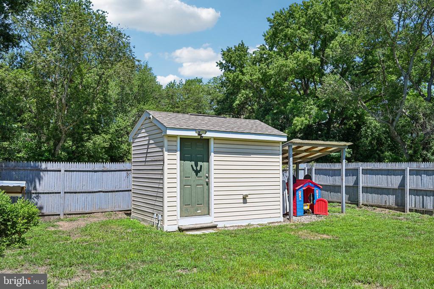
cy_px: 144
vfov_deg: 43.6
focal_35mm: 30
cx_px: 217
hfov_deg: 61.9
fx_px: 362
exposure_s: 1/1000
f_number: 8
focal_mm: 30
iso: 800
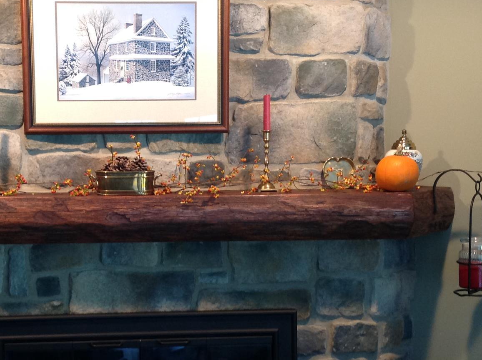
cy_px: 215
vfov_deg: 23.5
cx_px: 140
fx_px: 862
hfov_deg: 30.9
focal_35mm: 62
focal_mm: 4.28
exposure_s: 1/15
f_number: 2.4
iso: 125
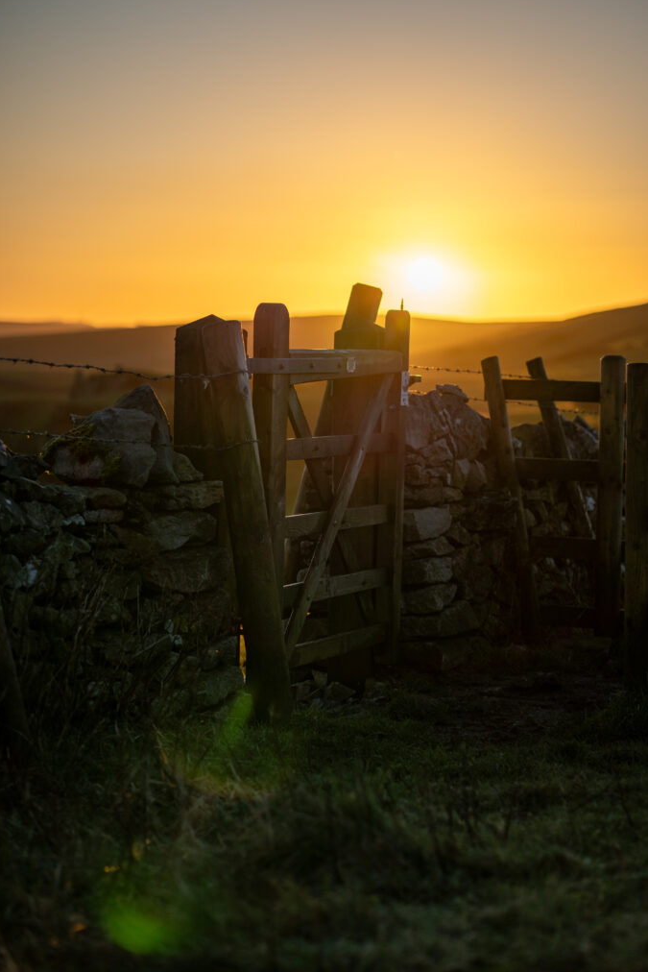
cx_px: 325
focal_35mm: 86
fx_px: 2321
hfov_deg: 15.9
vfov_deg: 23.6
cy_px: 481
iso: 100
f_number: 2.8
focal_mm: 85
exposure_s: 1/2000
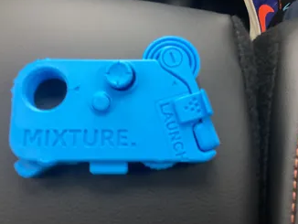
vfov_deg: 37.8
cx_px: 139
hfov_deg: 48.9
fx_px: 327
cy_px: 111
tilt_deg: -68.4
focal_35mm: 38
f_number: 2.4
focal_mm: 3.3
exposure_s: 1/40
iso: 320
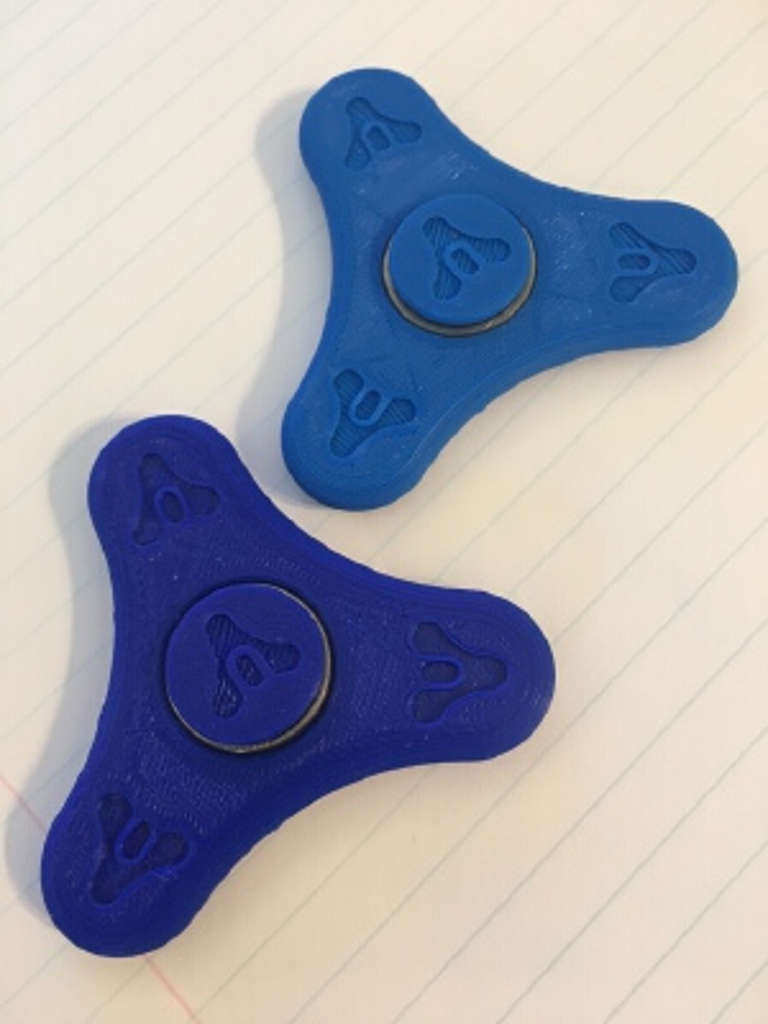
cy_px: 512
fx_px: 858
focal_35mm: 29
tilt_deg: -74.1
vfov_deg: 61.7
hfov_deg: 48.2
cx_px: 384
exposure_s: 1/30
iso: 160
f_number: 2.2
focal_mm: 4.15
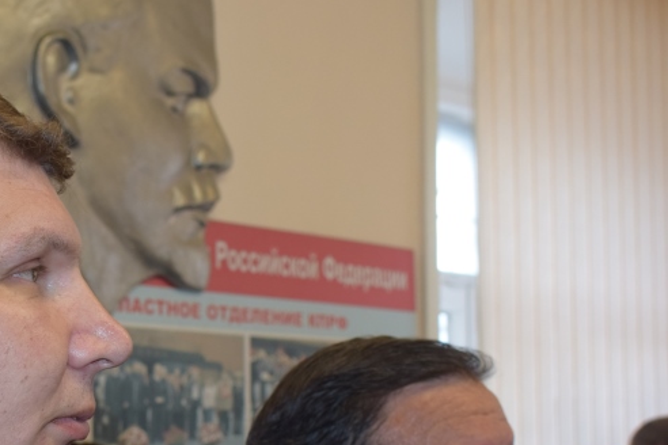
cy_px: 382
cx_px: 149
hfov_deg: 26.6
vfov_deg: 18.0
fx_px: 1392
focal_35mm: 75
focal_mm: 24
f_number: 5
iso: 800
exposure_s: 1/100
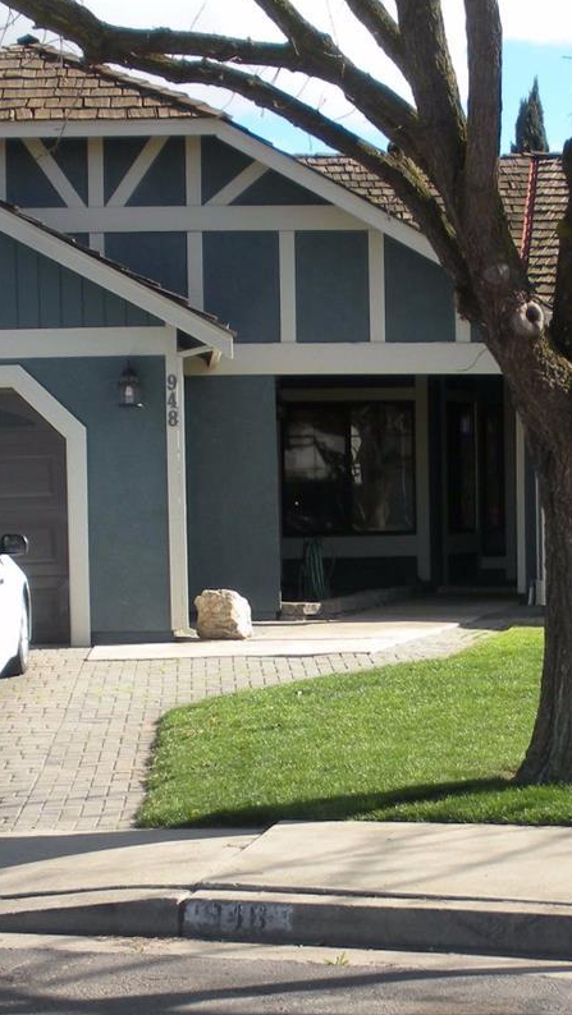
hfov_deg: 16.7
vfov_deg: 29.2
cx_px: 383
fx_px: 1940
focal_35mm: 72
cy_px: 629
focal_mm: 6.3
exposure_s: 1/312
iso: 64
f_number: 3.5
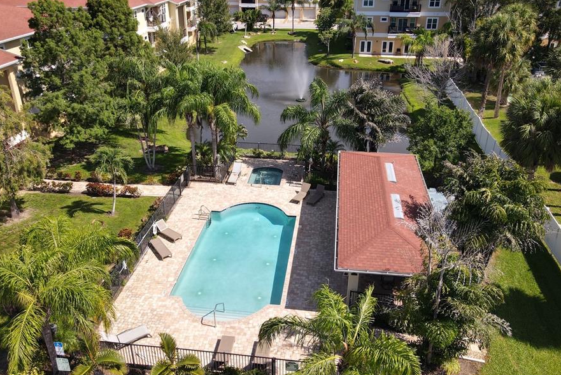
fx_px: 452
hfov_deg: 63.6
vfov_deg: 44.9
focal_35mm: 29
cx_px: 278
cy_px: 160
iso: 150
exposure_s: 1/15
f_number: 2.8
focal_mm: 4.5
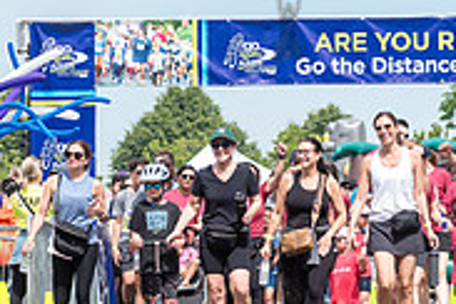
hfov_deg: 7.5
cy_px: 258
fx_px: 3458
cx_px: 287
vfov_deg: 5.0
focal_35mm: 273
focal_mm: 80
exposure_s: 1/1000
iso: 250
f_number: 4.5
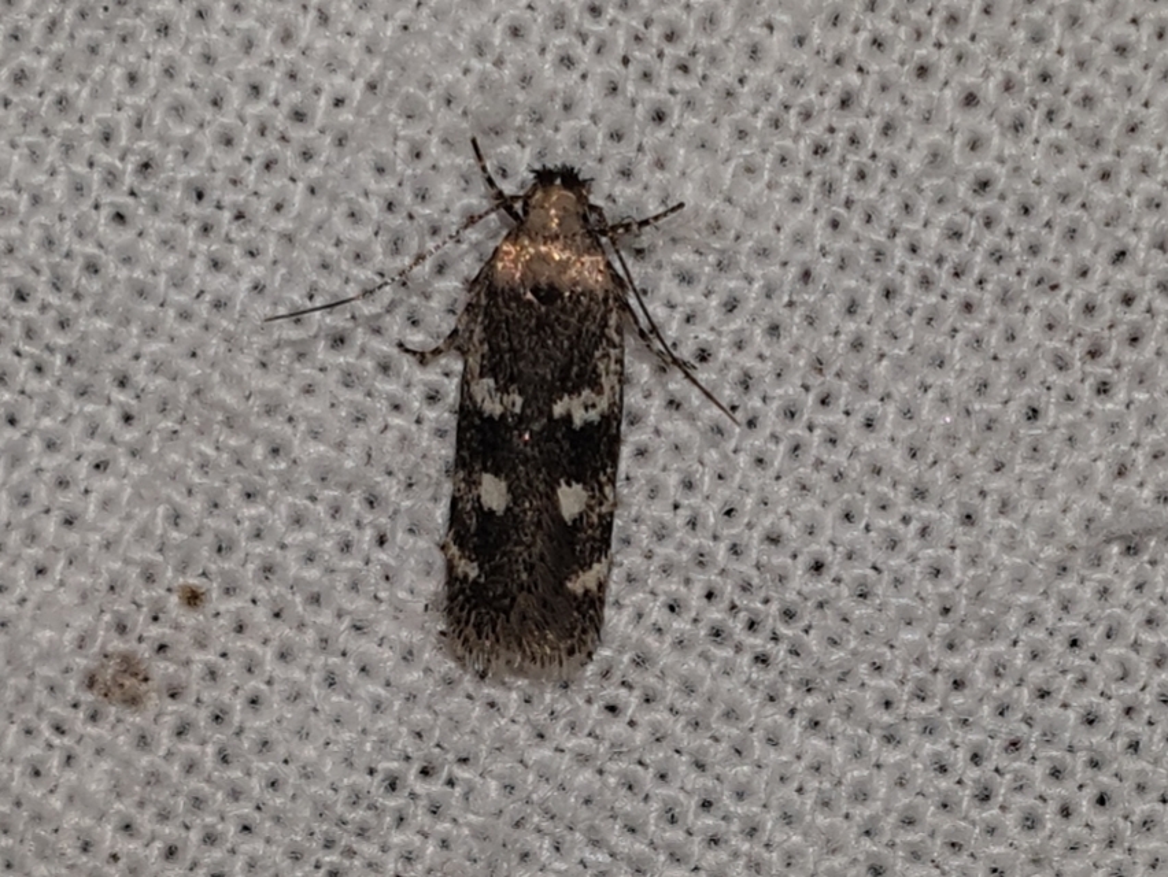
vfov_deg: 53.1
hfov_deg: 67.3
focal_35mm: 26
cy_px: 438
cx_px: 584
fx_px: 878
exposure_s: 1/2558
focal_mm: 4.3
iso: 50
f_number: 2.4
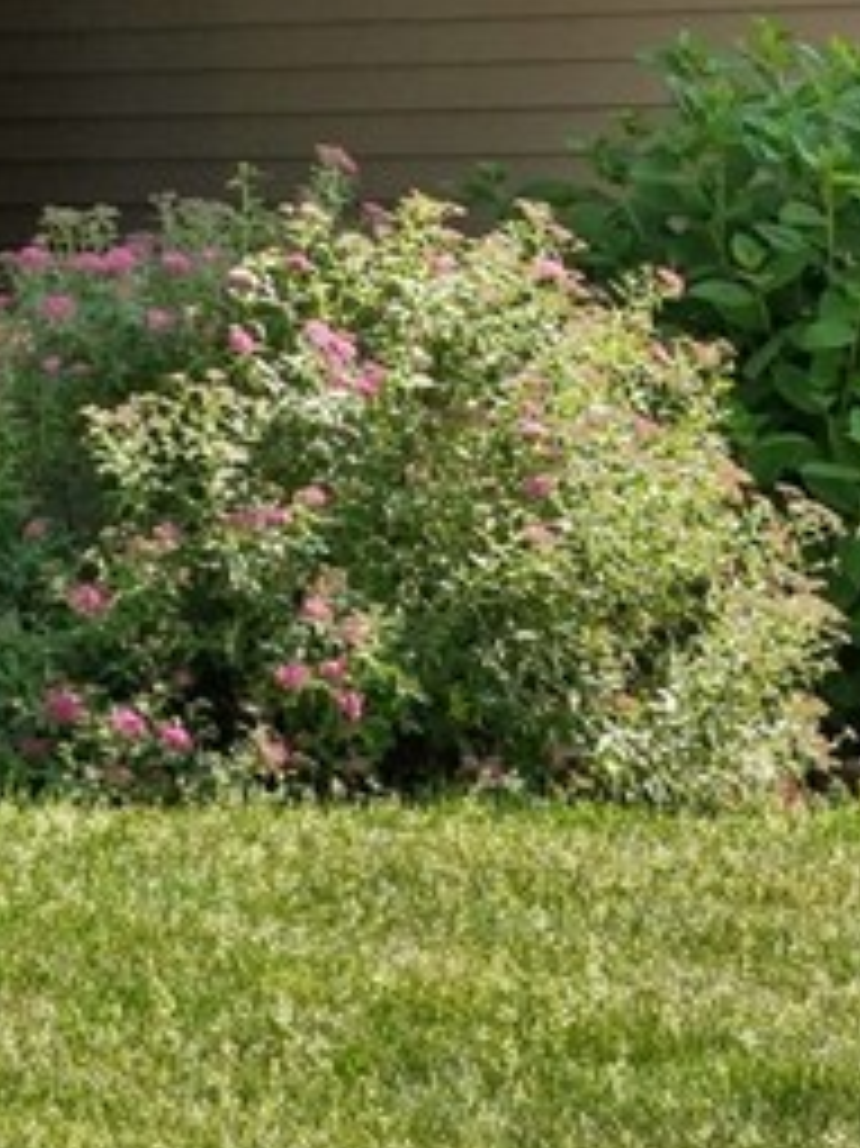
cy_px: -173
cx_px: -227
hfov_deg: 6.6
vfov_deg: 8.8
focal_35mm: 224
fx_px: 7426
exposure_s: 1/400
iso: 400
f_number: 9
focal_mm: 35
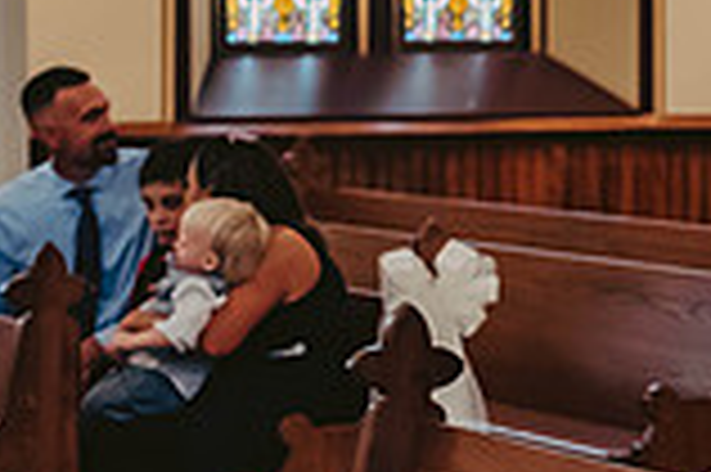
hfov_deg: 11.0
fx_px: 3630
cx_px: 796
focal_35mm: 184
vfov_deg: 7.4
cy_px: 258
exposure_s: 1/160
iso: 1250
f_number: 2.2
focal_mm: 50
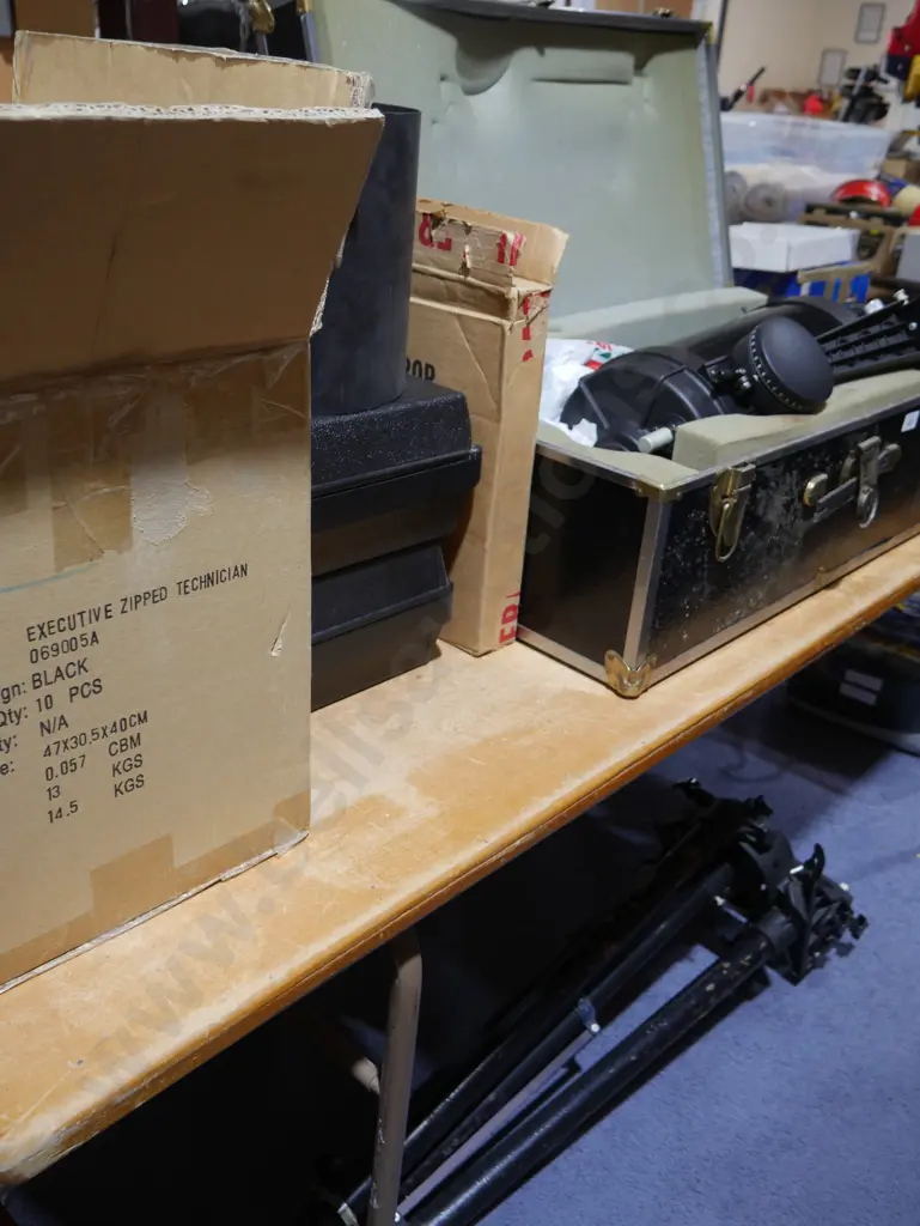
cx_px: 460
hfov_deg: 46.8
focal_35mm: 30
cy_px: 613
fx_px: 1062
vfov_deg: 59.9
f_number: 3.6
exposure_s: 1/60
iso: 400
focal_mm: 15
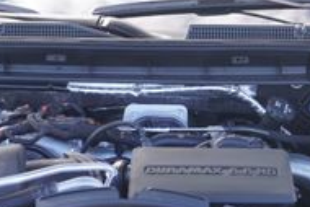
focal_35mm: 101
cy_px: 57
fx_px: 870
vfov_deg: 13.5
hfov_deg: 20.2
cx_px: 145
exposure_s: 1/60
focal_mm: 20
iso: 100
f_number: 4
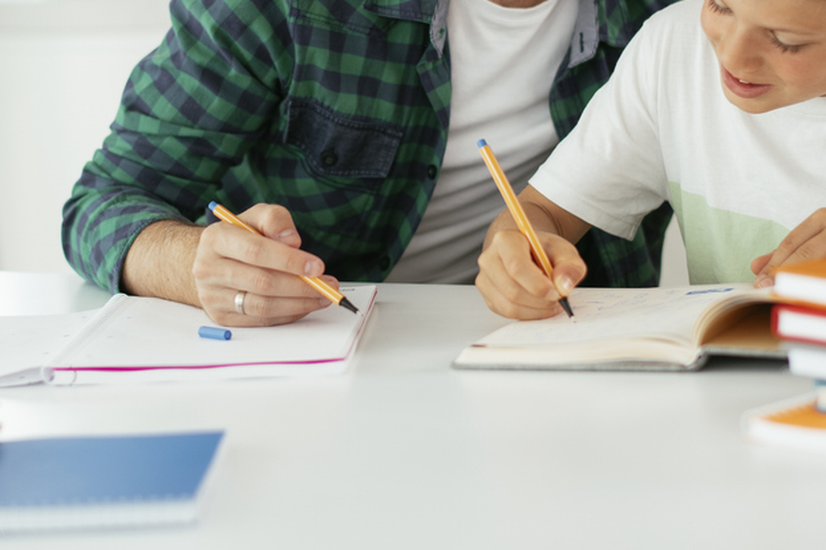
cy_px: 76
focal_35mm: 117
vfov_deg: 11.6
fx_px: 2683
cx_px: 292
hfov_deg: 17.5
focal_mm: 58
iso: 200
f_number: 2
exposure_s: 1/320
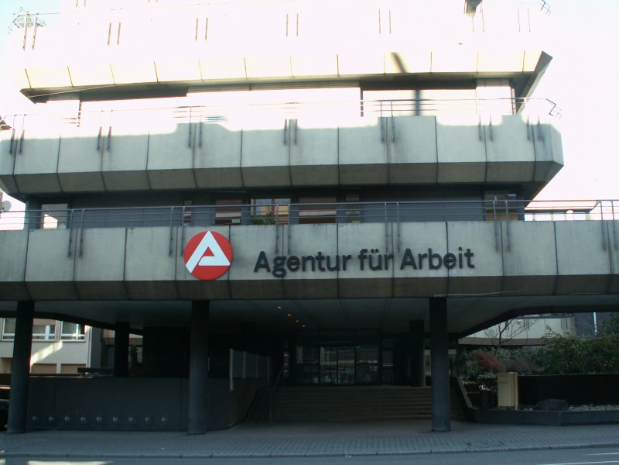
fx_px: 626
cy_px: 232
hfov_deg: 52.6
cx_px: 310
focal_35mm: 35
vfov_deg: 40.7
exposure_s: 1/50
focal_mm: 5.86
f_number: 3.2
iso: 50
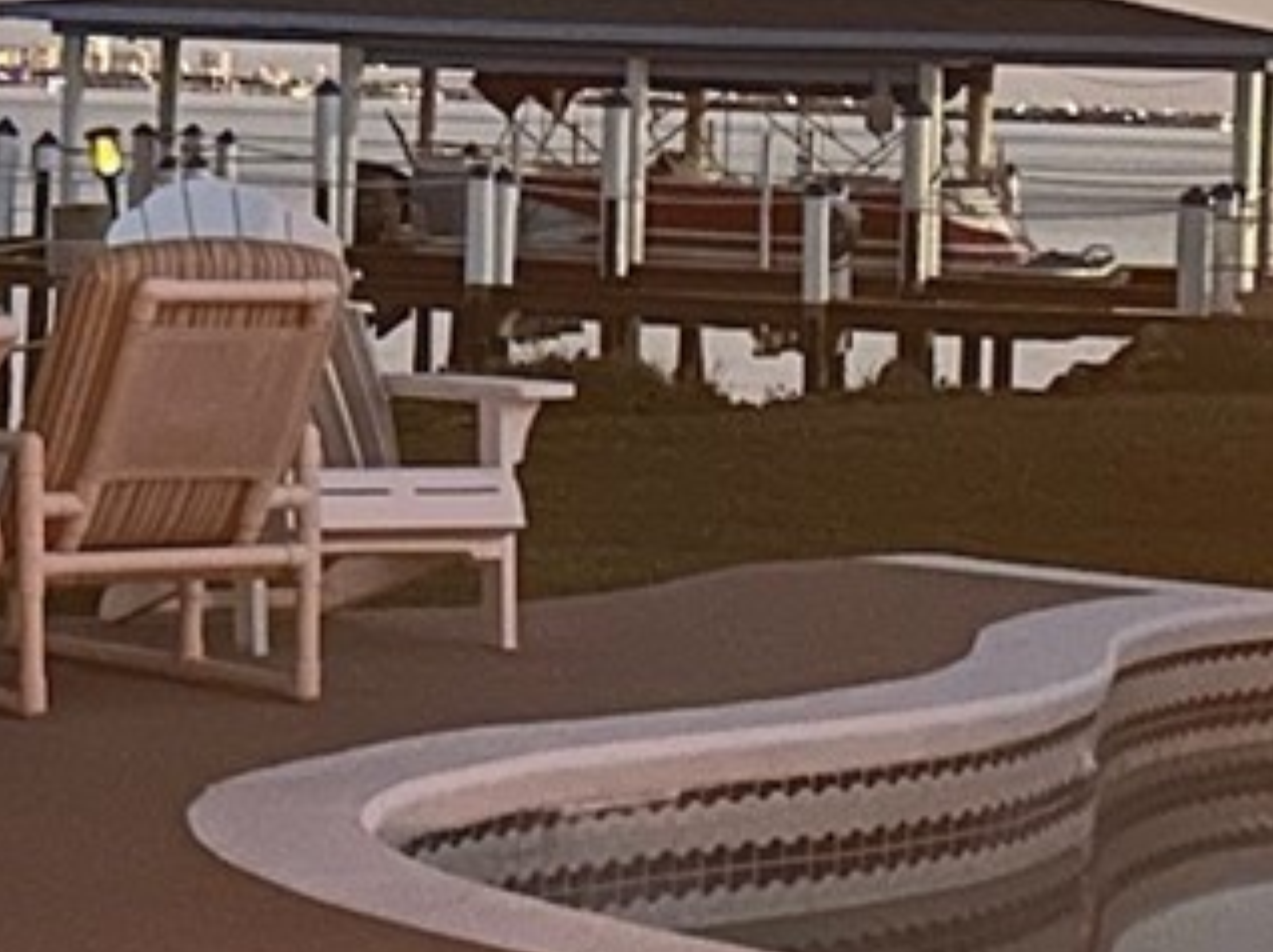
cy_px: -144
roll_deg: -1.7
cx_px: -156
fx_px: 4814
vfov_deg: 11.1
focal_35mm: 131
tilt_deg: +1.9
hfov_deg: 14.7
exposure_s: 1/20
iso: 1000
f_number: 1.5
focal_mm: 5.7
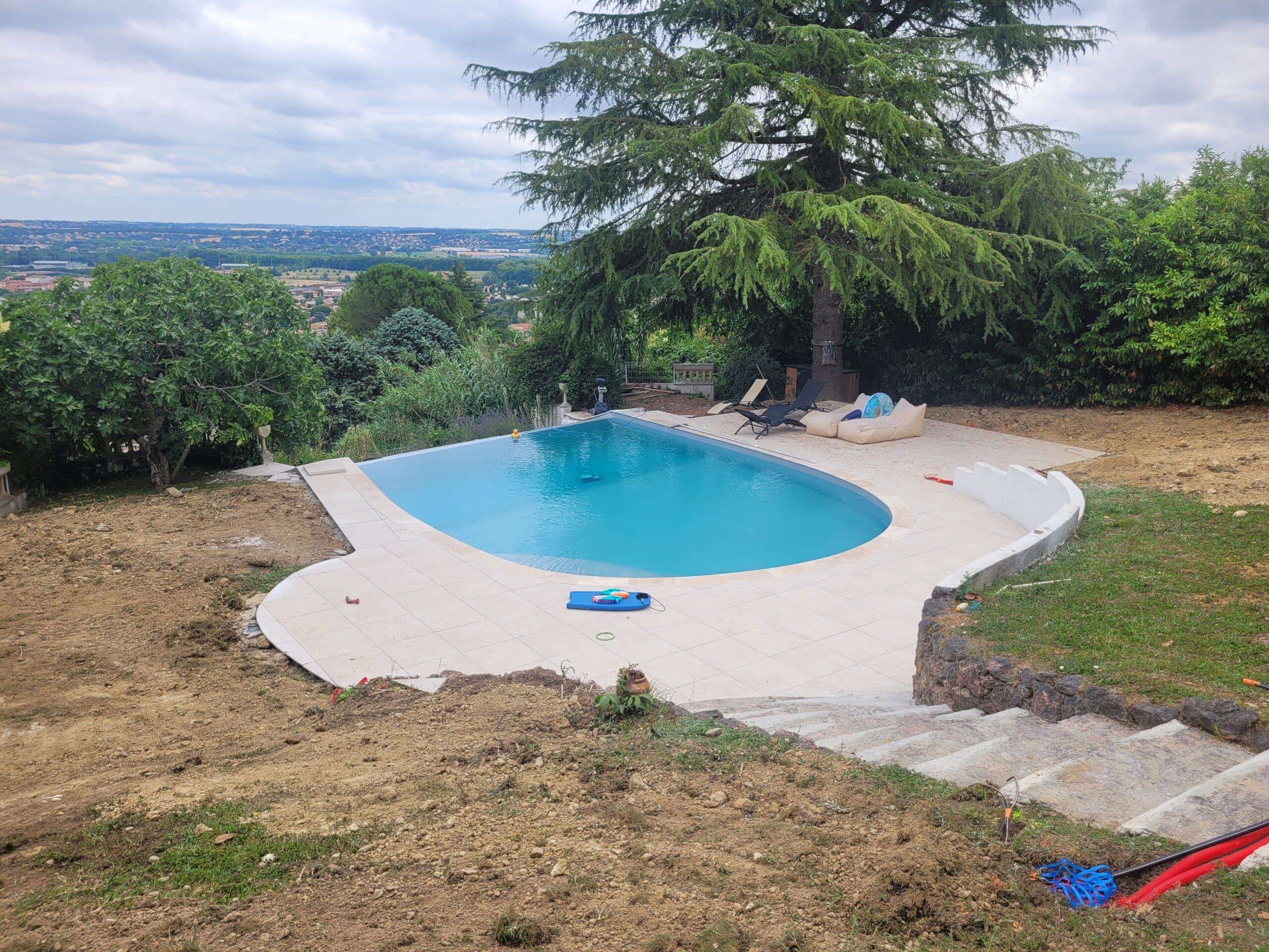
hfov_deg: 67.3
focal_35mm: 26
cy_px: 476
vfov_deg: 53.1
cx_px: 634
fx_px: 953
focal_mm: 5.4
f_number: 1.8
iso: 40
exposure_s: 1/1690
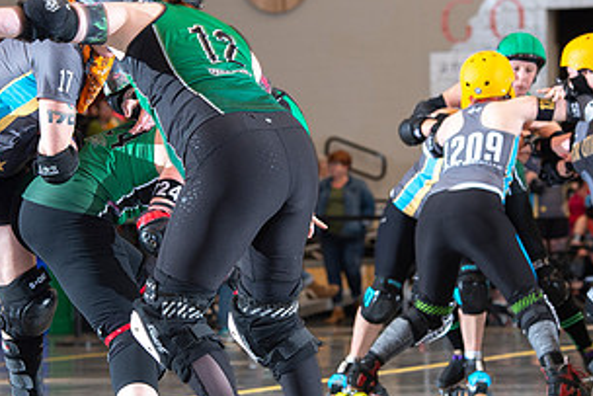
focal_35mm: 214
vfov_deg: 6.4
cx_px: 244
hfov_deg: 9.6
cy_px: 200
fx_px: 3527
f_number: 5.6
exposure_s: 1/160
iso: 640
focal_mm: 112
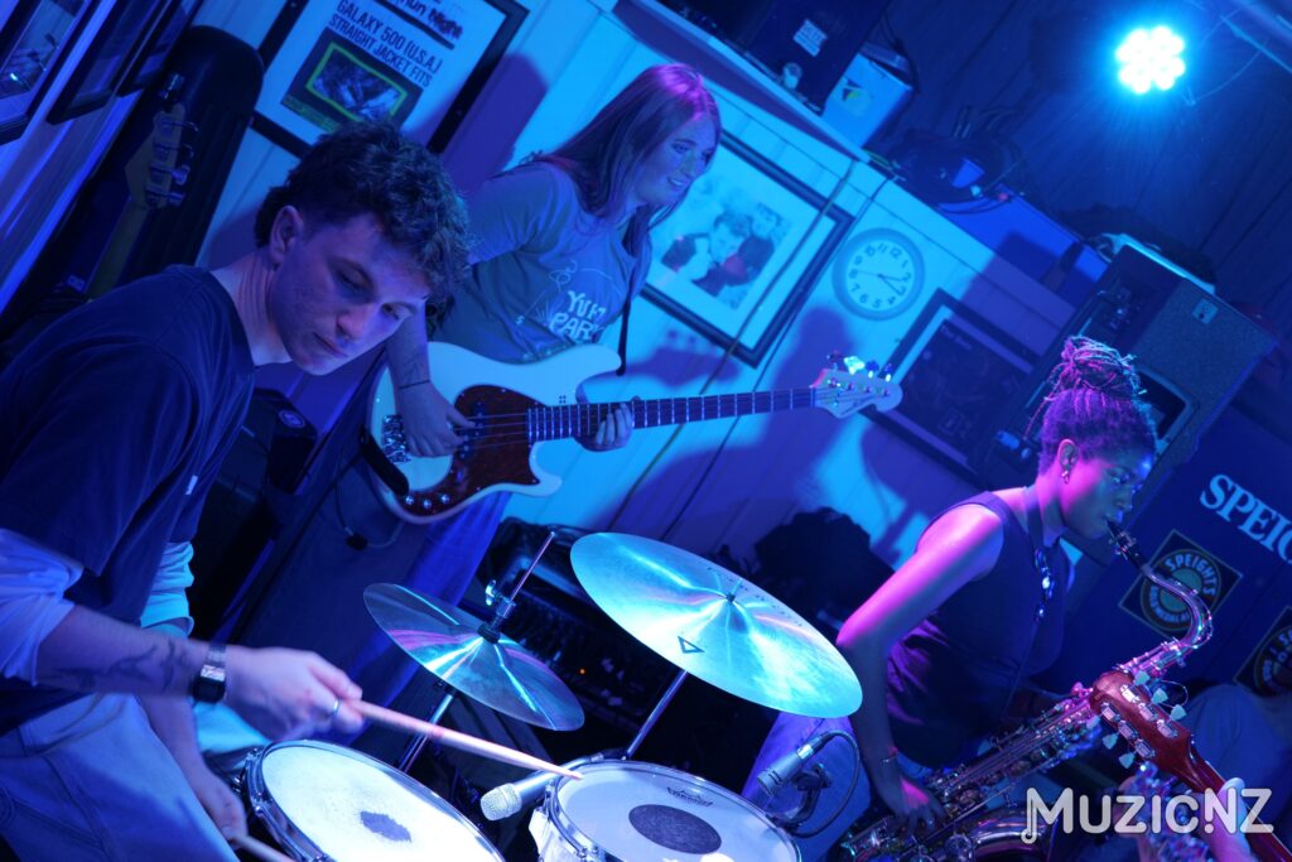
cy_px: 431
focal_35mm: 48
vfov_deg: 28.1
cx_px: 646
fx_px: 1723
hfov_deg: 41.1
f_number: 4.9
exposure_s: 1/60
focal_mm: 48
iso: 1250
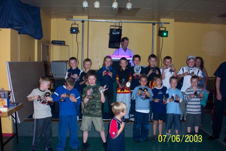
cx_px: 113
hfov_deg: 54.5
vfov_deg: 37.8
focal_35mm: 35
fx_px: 220
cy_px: 76
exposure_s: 1/30
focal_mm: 7.5
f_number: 2.8
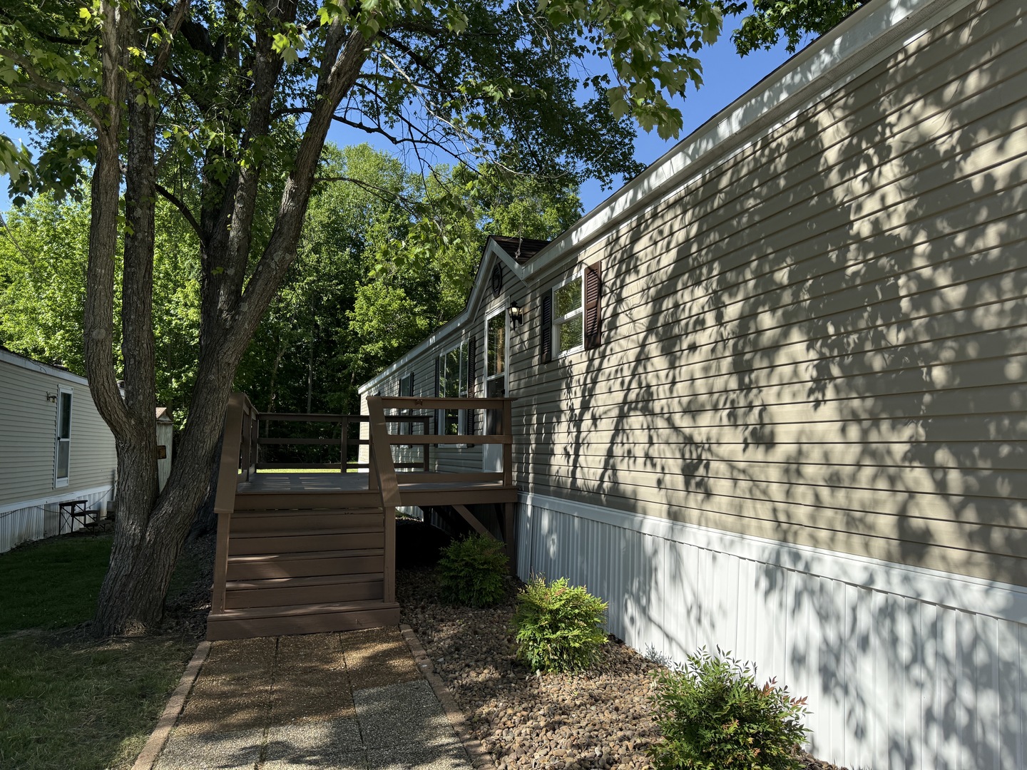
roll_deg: -1.4
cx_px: 514
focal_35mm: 24
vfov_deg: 56.8
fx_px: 712
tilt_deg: +5.7
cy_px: 385
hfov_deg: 71.6
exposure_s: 1/3425
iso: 100
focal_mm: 6.76
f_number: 1.78
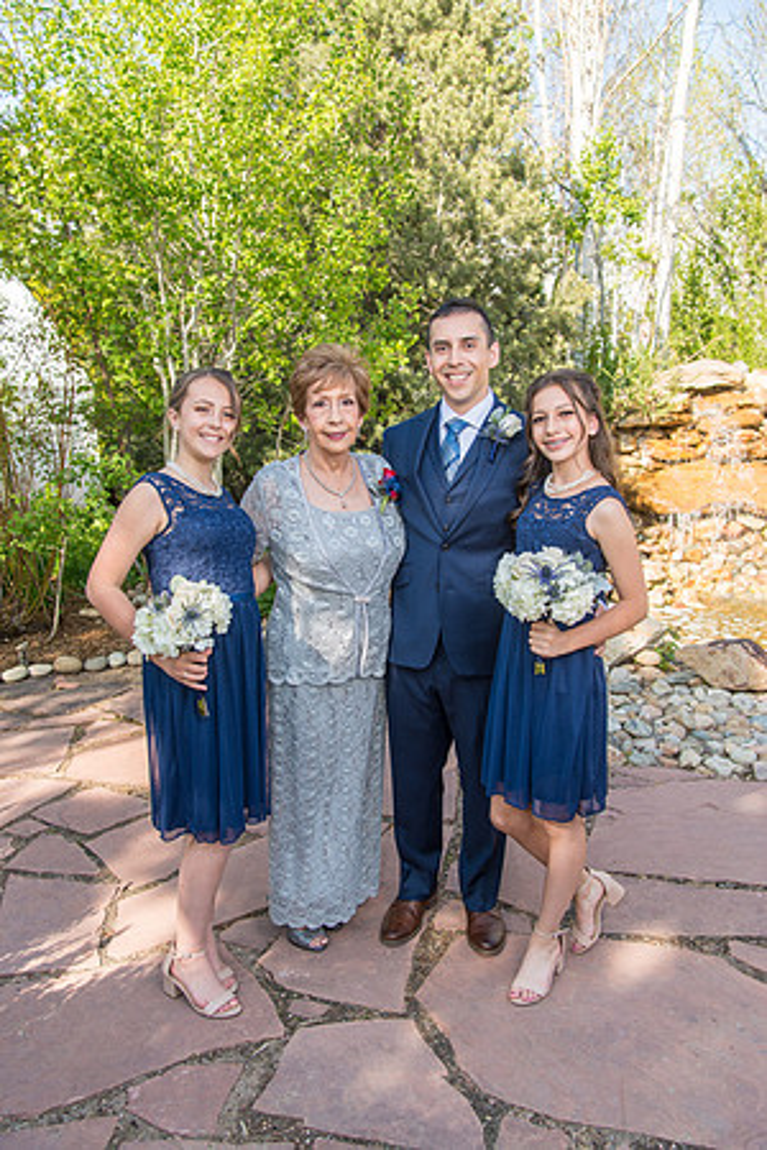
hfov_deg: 43.6
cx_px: 384
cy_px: 575
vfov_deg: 61.9
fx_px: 959
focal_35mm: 30
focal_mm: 30
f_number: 5
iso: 100
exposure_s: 1/160
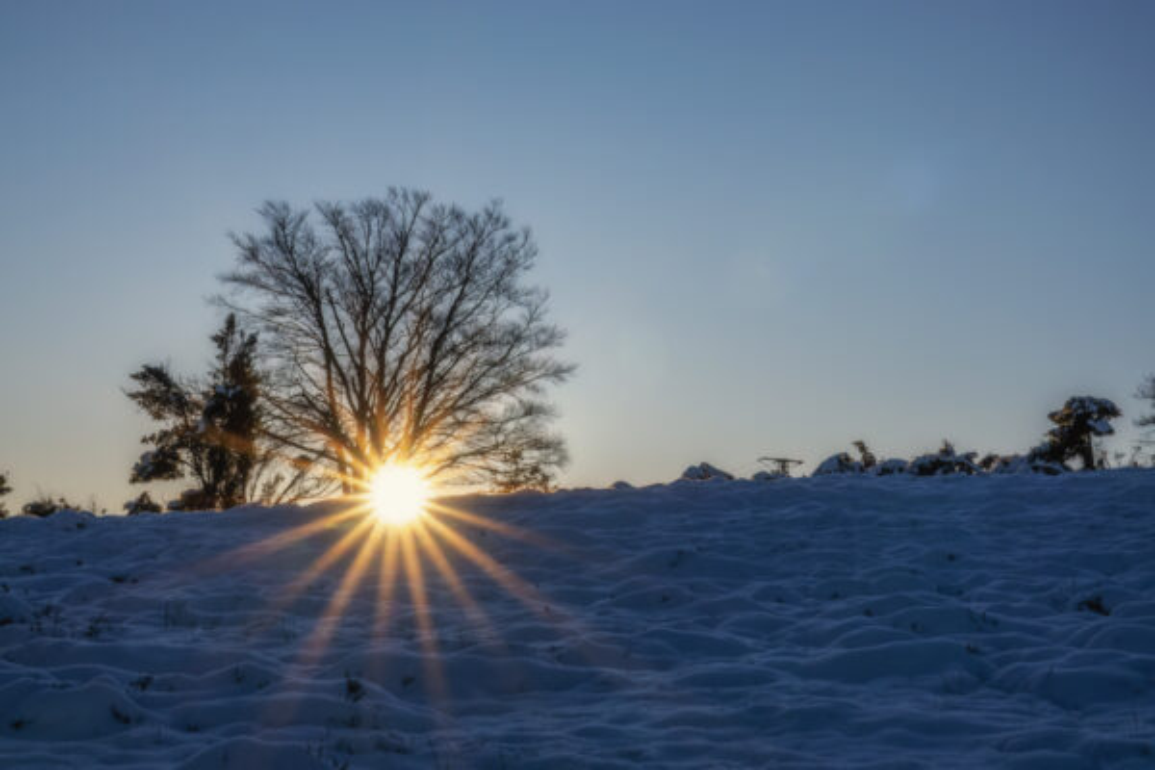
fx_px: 2246
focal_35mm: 70
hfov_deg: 28.8
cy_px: 385
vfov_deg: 19.5
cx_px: 578
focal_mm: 25.61
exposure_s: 1/160
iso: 160
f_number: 16
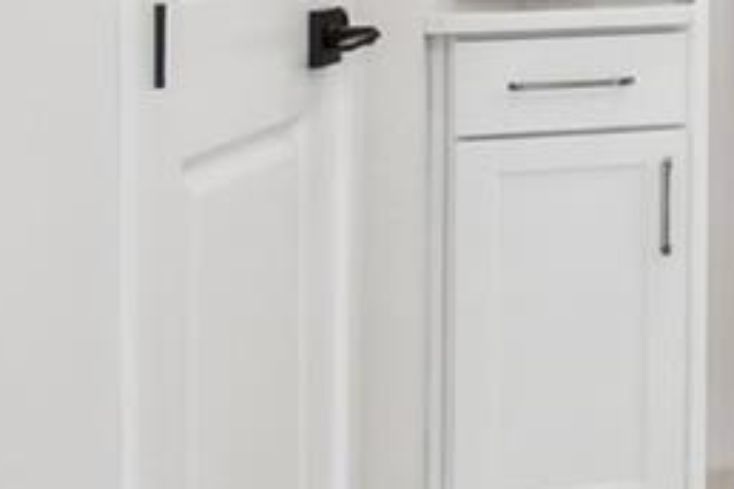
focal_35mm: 93
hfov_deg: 12.5
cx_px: 2051
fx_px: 1896
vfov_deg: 14.0
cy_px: -171
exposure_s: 1/13
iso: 100
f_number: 7.1
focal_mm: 10
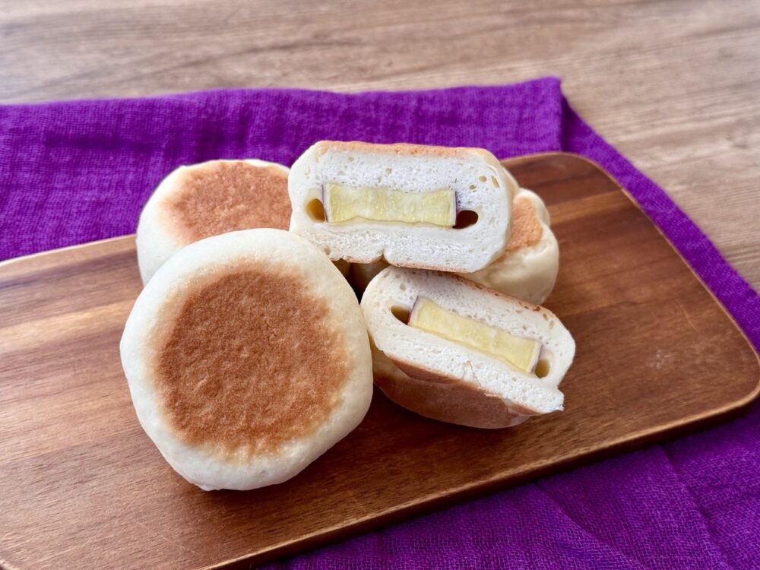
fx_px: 1054
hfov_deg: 39.7
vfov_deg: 30.3
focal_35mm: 48
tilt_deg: -45.7
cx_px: 380
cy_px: 285
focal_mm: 6.76
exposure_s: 1/121
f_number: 1.78
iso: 50
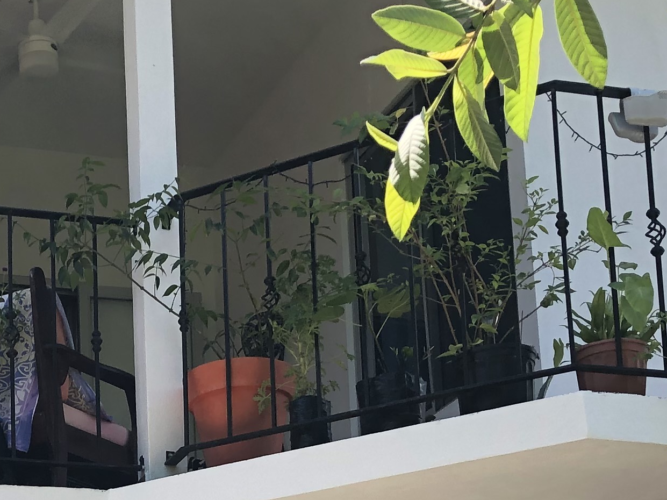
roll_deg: +1.5
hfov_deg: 20.7
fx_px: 1753
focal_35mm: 91
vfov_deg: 15.3
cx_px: -34
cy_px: 677
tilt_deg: +12.0
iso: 20
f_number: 1.8
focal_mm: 4
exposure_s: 1/695
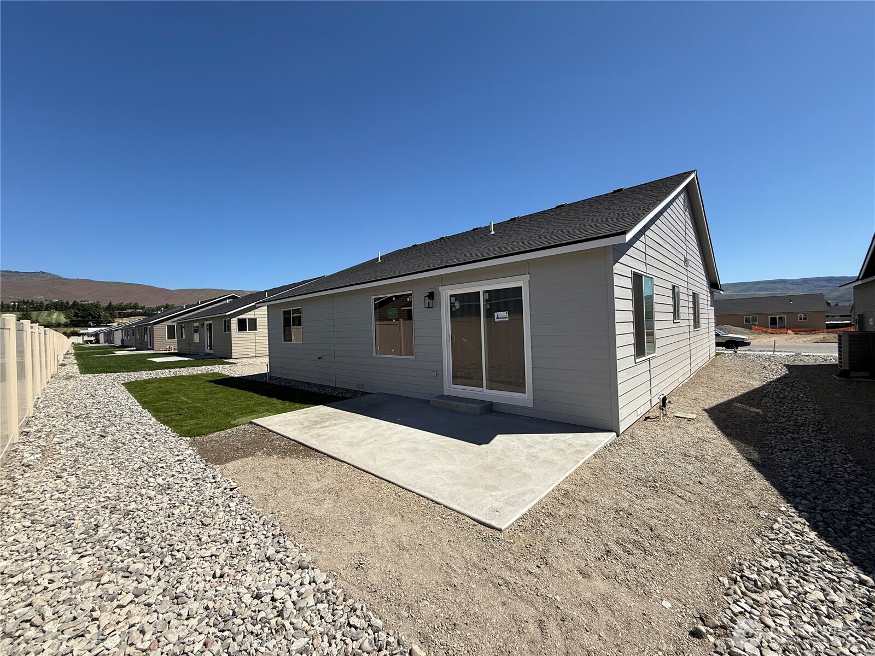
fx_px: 354
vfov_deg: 85.7
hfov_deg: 102.1
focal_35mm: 14
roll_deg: +1.4
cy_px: 328
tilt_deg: +1.1
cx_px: 438
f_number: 2.2
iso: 50
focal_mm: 2.22
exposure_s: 1/2320
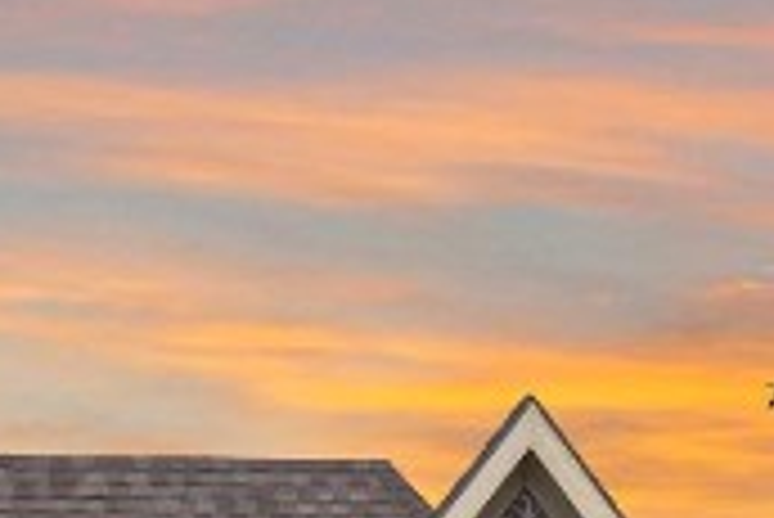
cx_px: 274
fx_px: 4024
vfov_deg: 6.8
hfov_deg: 11.0
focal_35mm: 187
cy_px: 1459
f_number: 6.3
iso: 100
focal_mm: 10.26
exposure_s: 1/320
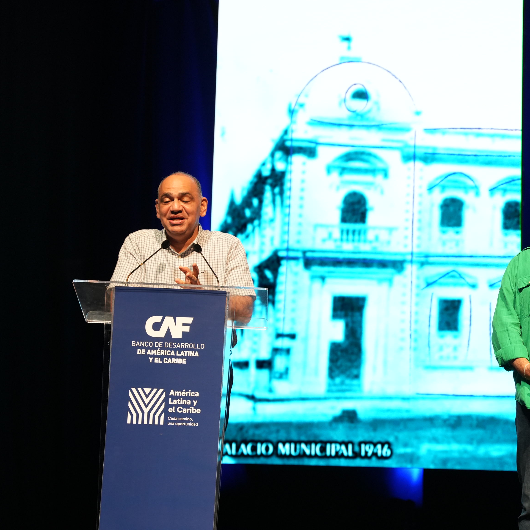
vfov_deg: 22.7
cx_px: 356
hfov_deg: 22.6
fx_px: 1321
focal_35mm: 76
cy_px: 263
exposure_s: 1/200
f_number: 2.8
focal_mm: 59.2
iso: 1600
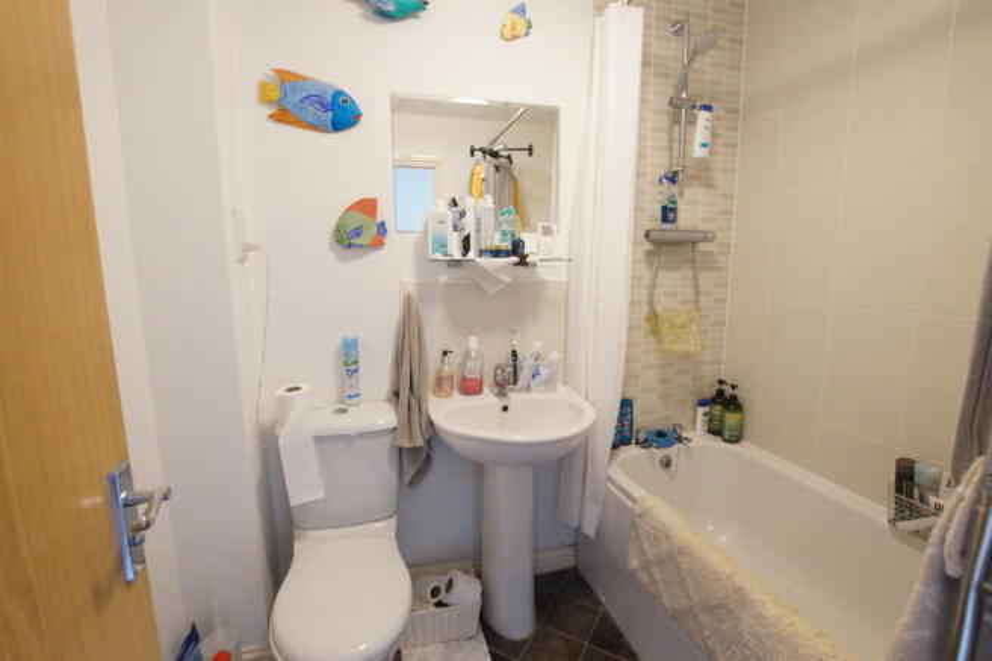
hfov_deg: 100.4
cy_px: 330
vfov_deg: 77.3
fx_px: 413
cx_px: 496
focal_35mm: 15
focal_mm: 10
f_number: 7.1
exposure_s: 1/10
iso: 3200
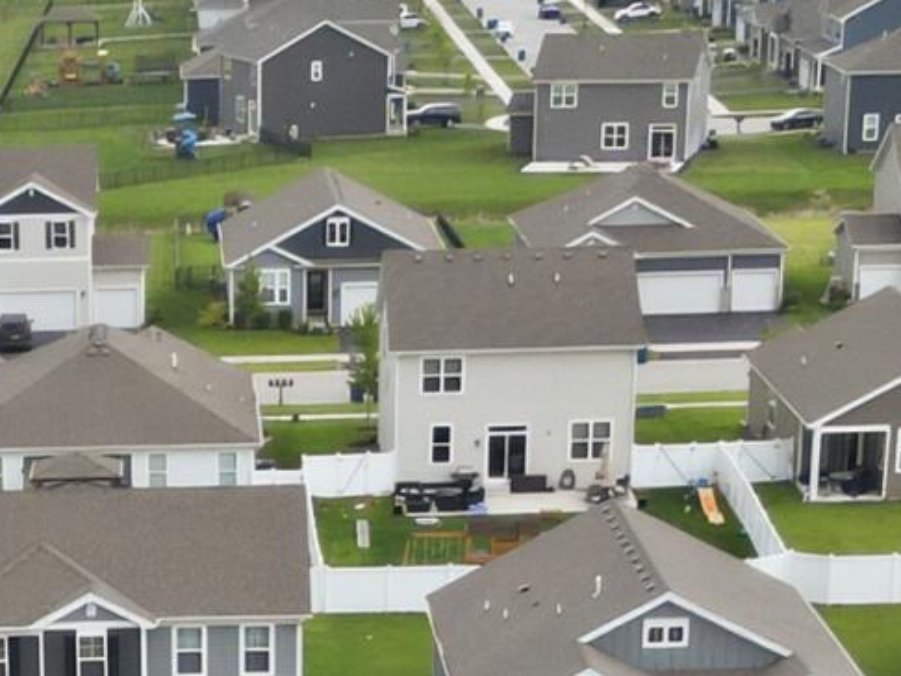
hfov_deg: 13.2
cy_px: 1487
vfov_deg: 9.2
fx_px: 3854
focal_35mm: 148
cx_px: 39
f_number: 1.7
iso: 140
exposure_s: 1/1000
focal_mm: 6.7
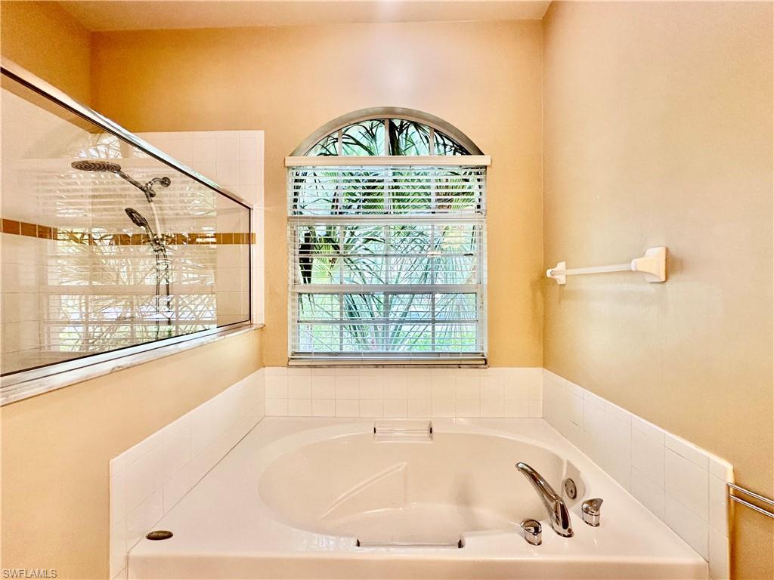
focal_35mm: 14
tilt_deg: -0.2
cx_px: 387
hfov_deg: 102.1
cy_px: 290
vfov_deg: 85.7
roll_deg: +0.3
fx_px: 313
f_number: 2.2
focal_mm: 2.22
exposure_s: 1/120
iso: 125
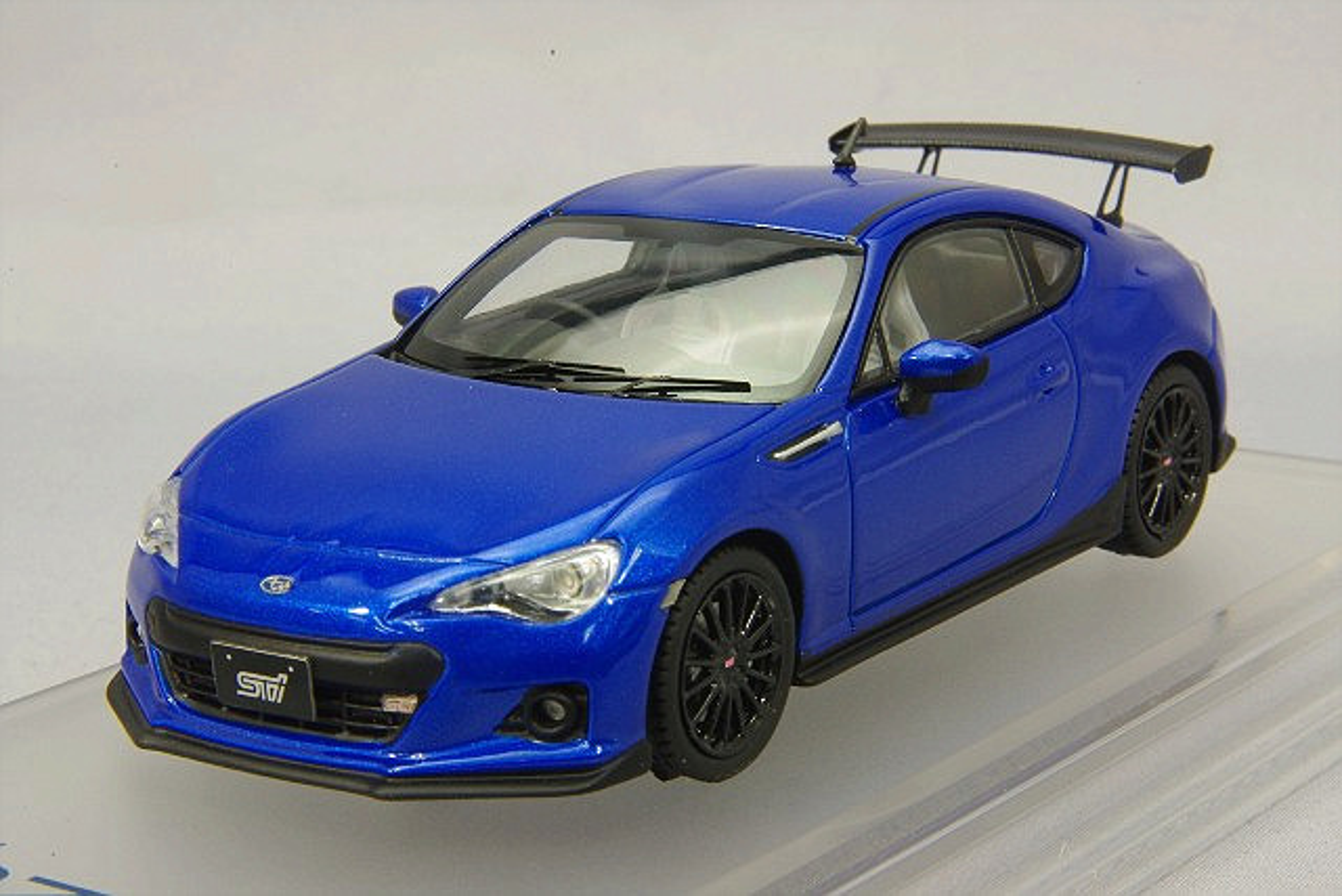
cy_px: 448
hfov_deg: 18.3
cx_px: 671
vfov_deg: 12.2
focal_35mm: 112
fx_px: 4176
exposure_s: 1
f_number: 32
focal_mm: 75
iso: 400
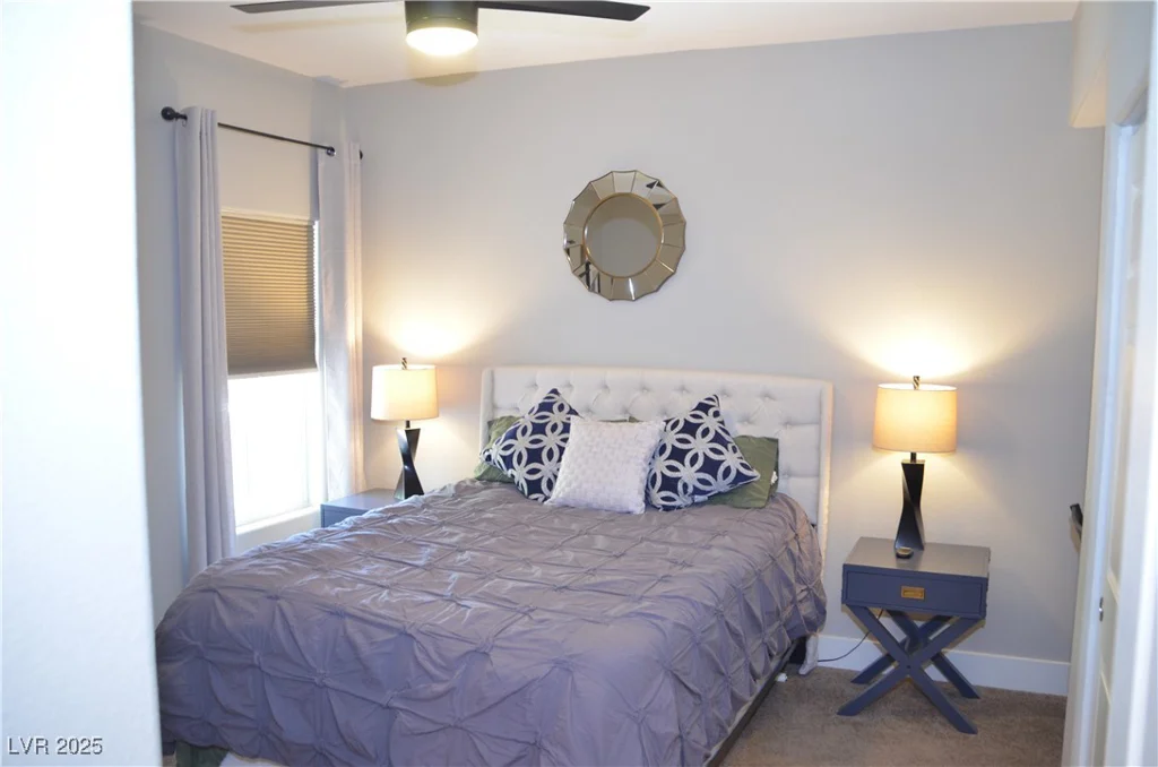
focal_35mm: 30
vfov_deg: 43.4
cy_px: 384
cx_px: 579
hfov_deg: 62.0
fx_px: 963
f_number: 3.5
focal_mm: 20
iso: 900
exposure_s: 1/30
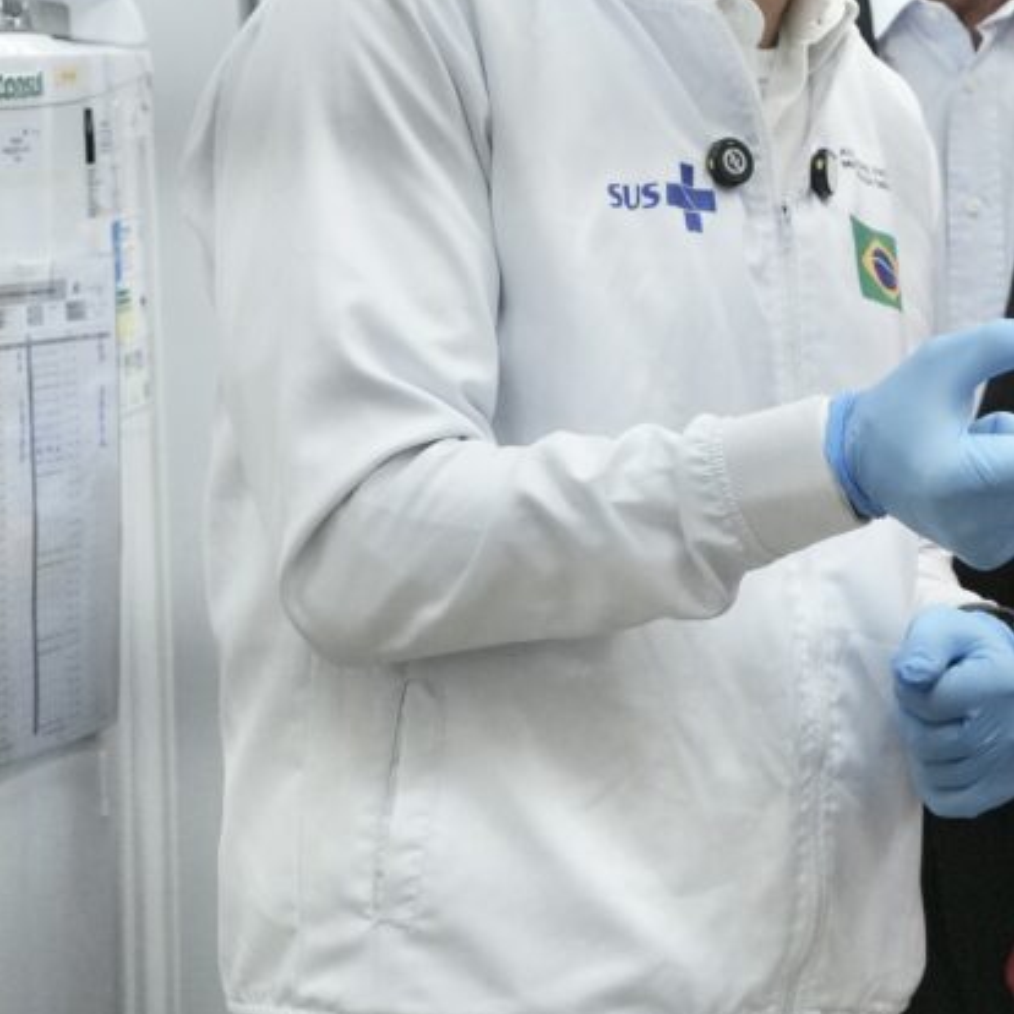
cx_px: 1173
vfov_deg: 16.6
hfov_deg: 16.1
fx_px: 3448
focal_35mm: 104
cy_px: 222
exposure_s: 1/640
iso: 1600
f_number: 3.2
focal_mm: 33
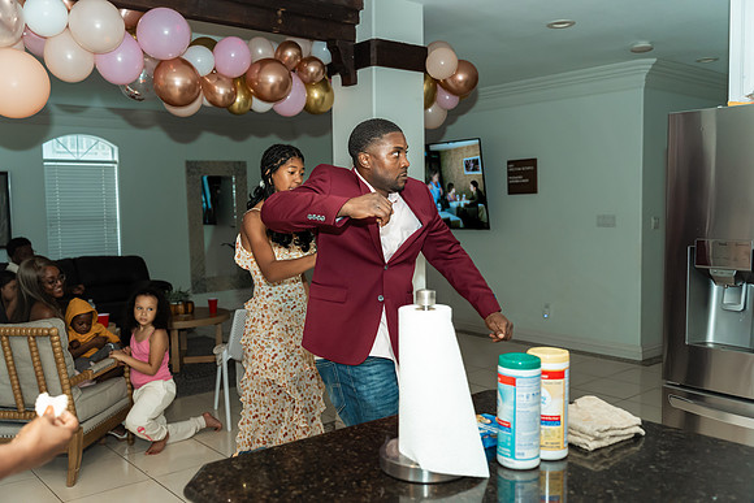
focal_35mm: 33
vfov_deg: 40.0
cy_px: 252
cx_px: 377
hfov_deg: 57.2
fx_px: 691
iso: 800
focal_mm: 33
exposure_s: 1/250
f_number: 3.5
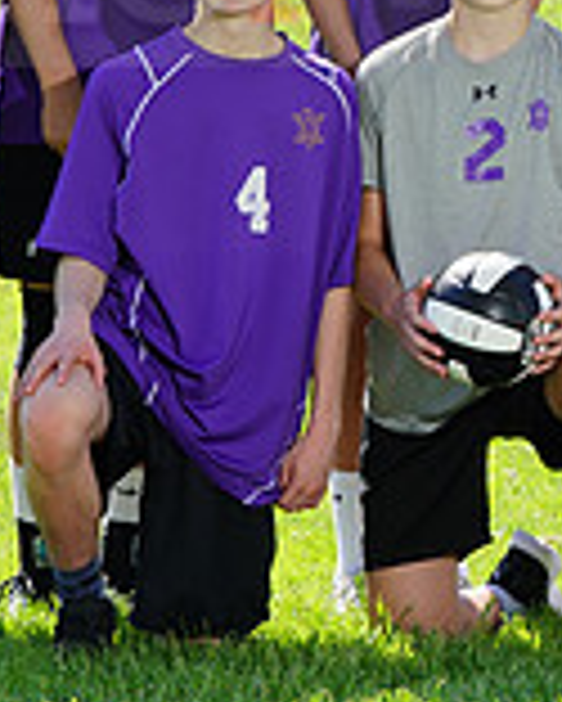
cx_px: 697
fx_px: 11320
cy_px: -68
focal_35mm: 545
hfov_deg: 2.8
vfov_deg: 3.5
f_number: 10
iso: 200
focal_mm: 156
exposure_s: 1/200
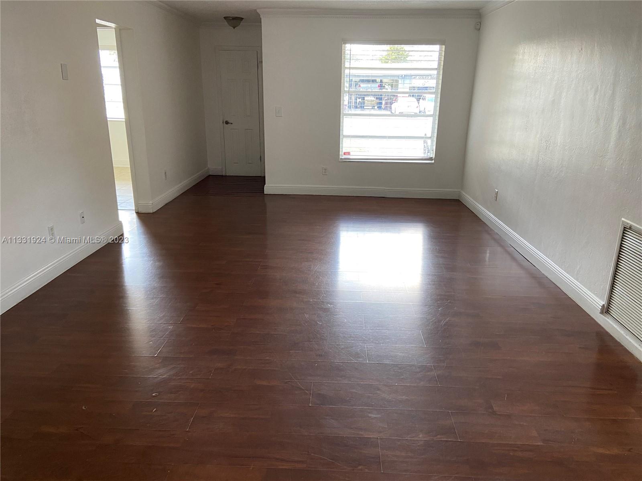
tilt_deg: -15.9
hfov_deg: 67.3
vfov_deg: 53.1
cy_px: 240
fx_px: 482
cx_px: 321
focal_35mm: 26
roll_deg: -0.9
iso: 160
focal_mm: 4.25
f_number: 1.8
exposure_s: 1/60
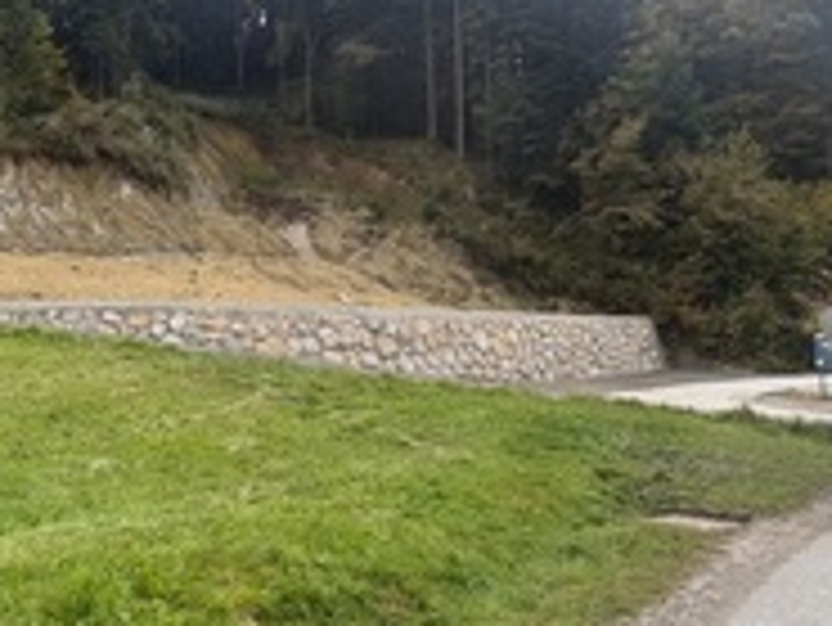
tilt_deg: +7.4
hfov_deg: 51.7
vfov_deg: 41.6
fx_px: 818
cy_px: 248
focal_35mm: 34
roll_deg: +1.1
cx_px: 211
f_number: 2.2
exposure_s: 1/113
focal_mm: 2.22
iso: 40
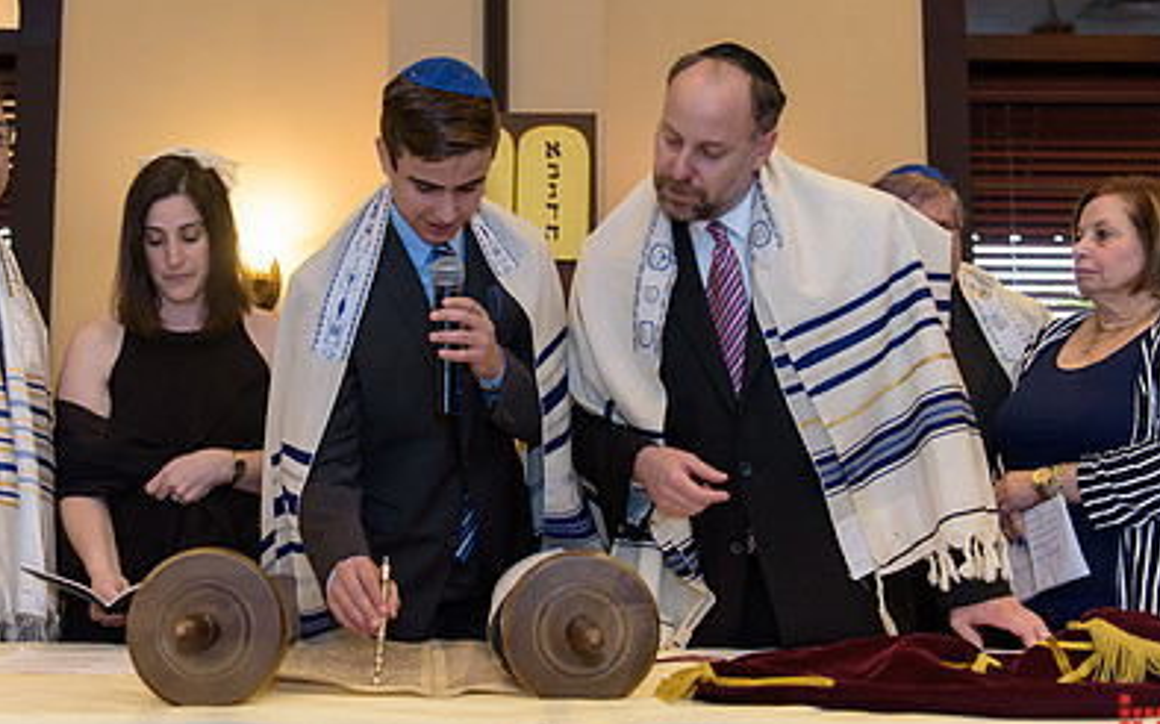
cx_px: 474
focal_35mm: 51
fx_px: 1612
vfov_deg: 25.3
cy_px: 278
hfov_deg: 39.4
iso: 1250
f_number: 3.2
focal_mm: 34
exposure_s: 1/125
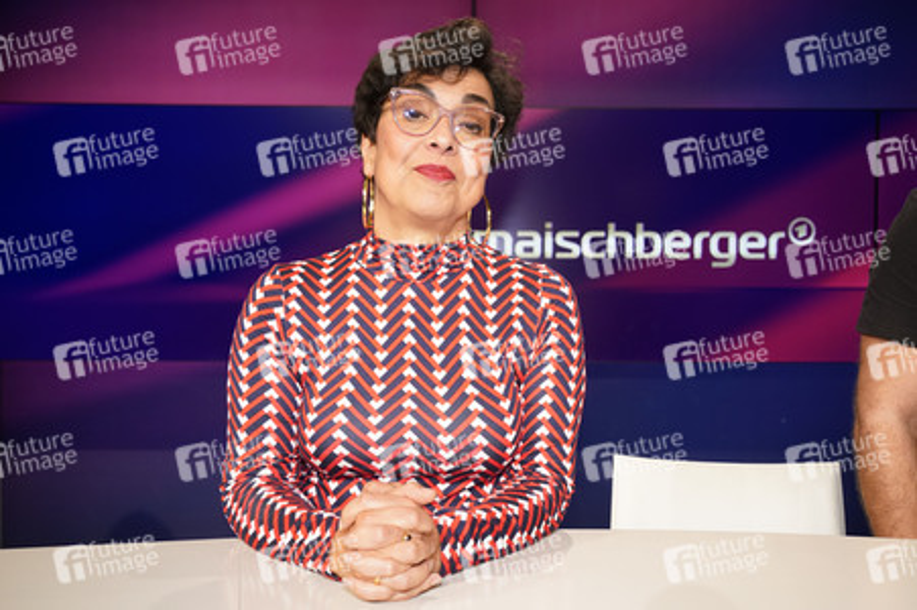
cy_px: 305
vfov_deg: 36.8
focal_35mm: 36
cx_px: 458
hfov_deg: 53.2
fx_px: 916
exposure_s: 1/125
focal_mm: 36
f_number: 5
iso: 2000
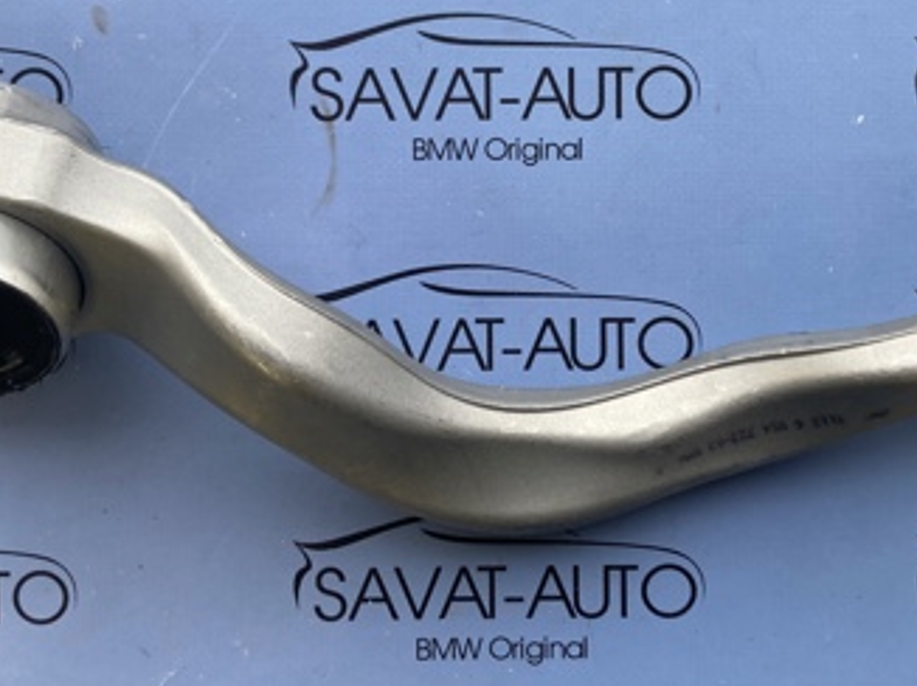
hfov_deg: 34.9
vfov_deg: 26.3
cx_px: 506
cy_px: 204
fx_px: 1456
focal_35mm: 55
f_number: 1.8
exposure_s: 1/121
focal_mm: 3.99
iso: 64
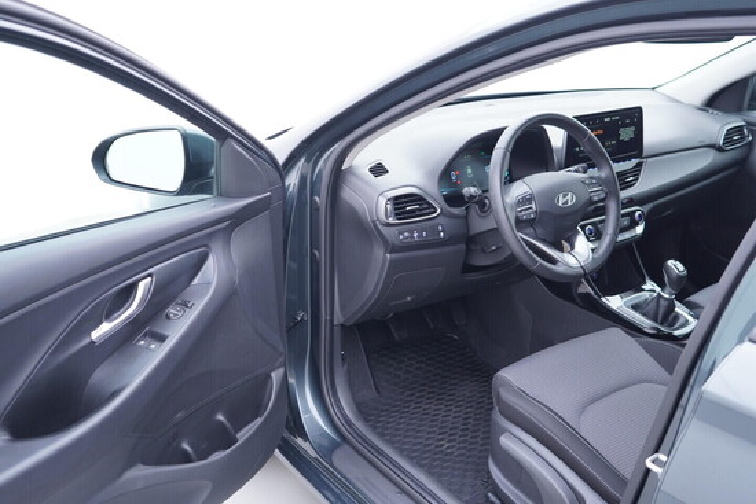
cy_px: 252
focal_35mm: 36
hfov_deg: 53.1
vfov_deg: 36.9
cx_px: 378
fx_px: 756
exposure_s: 1/40
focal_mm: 24
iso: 320
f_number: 2.8
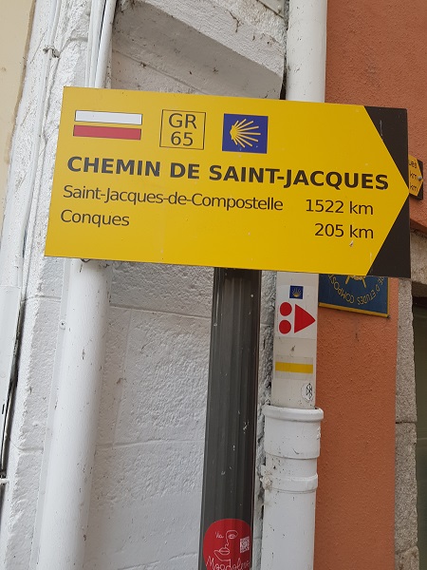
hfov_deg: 53.1
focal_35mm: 26
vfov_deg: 67.3
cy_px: 285
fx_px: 428
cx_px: 214
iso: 40
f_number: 1.7
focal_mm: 4.2
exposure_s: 1/126
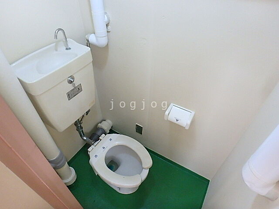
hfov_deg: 79.0
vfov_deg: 63.4
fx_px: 169
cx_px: 140
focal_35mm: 21
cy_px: 104
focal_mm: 3.7
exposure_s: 1/30
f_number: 3.5
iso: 640
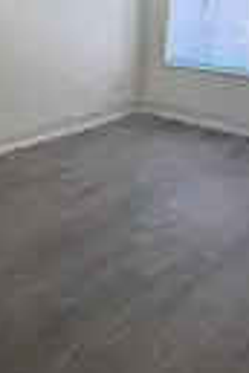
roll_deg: -3.4
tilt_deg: -7.1
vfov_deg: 42.6
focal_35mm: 45
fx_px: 467
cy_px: 107
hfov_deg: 29.9
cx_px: 130
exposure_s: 1/120
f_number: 2.2
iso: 160
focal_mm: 2.22
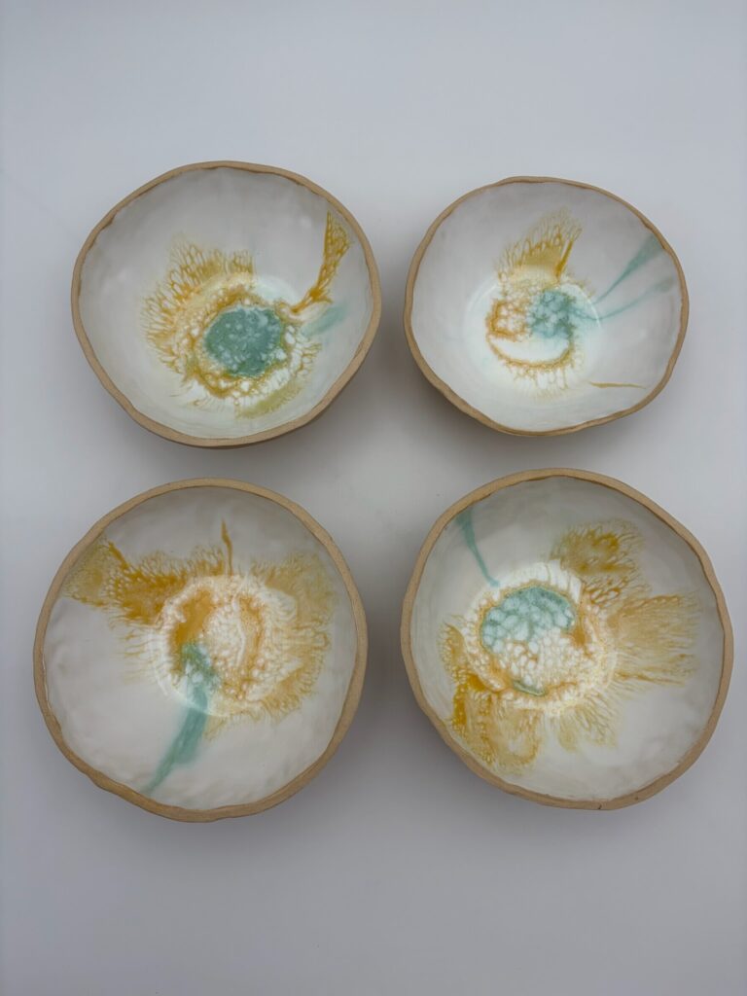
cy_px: 498
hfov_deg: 53.1
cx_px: 374
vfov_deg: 67.3
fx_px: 748
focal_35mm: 26
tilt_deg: -78.6
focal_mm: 5.96
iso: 50
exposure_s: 1/409
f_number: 1.6
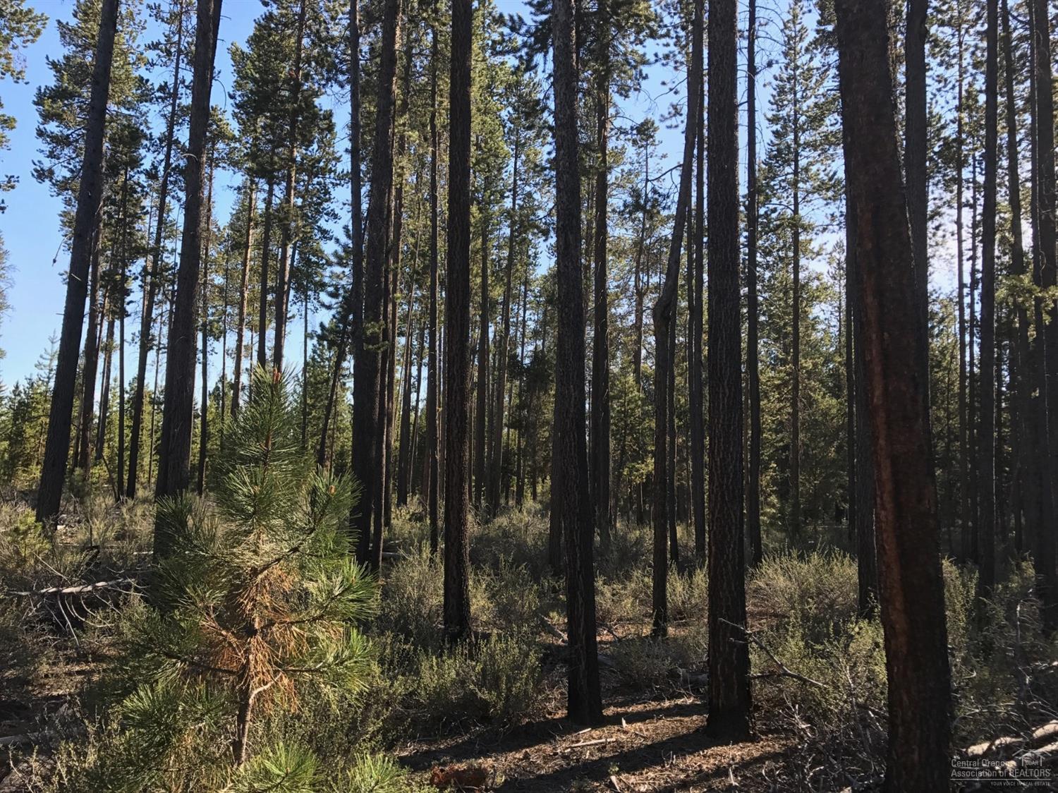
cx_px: 529
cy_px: 396
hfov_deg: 63.5
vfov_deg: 49.7
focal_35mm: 28
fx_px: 856
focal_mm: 3.99
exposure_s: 1/567
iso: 20
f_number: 1.8
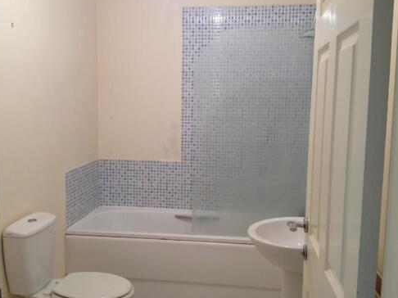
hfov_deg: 44.8
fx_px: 483
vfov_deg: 34.3
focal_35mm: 42
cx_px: 190
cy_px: 156
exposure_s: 1/30
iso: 64
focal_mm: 4.28
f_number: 2.4
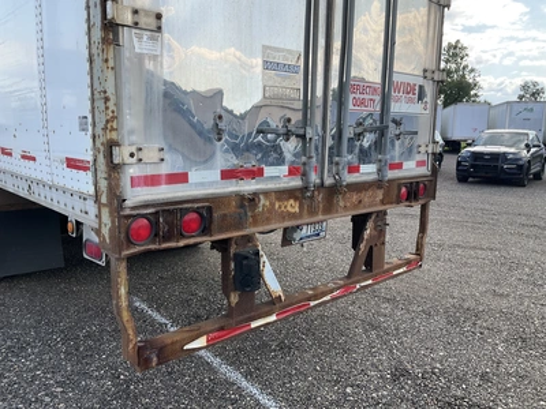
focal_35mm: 29
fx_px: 457
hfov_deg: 61.7
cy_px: 204
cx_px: 273
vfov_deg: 48.2
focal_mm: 3
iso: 25
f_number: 1.8
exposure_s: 1/545
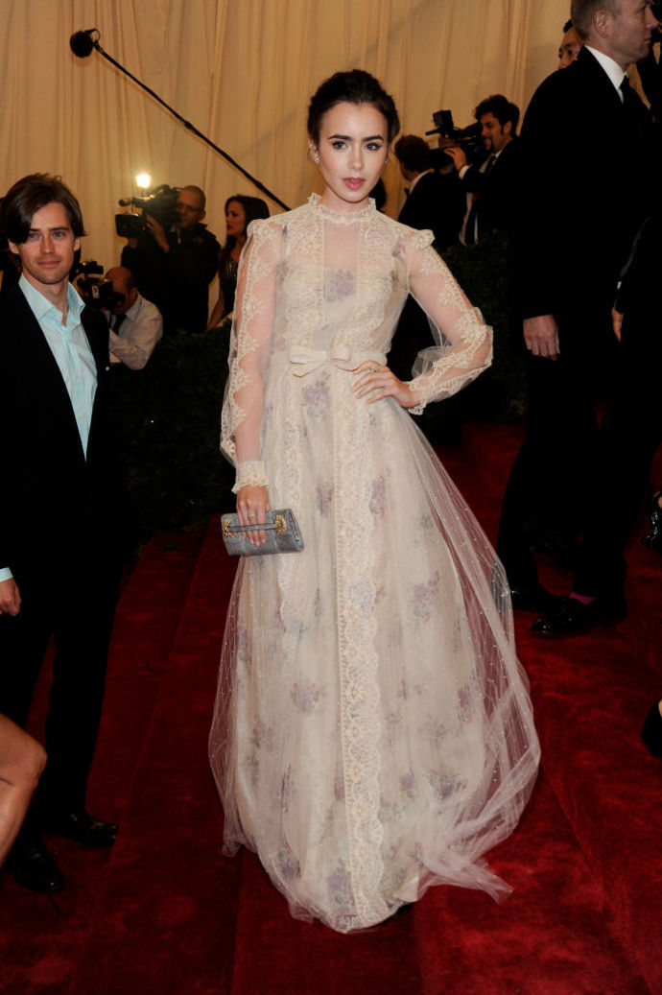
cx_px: 331
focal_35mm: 48
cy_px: 498
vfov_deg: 41.1
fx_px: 1326
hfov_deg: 28.0
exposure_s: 1/160
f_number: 6.3
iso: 1000
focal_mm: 48
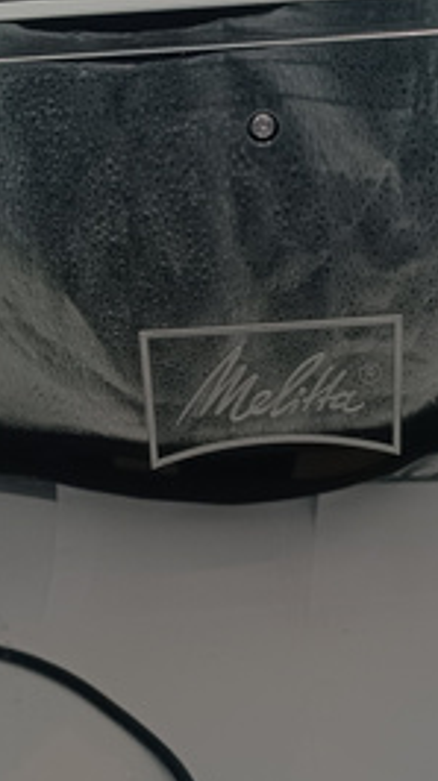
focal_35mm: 64
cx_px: 200
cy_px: 429
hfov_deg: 18.8
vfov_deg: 32.8
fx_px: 1326
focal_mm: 4.81
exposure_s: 1/101
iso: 144
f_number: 1.8
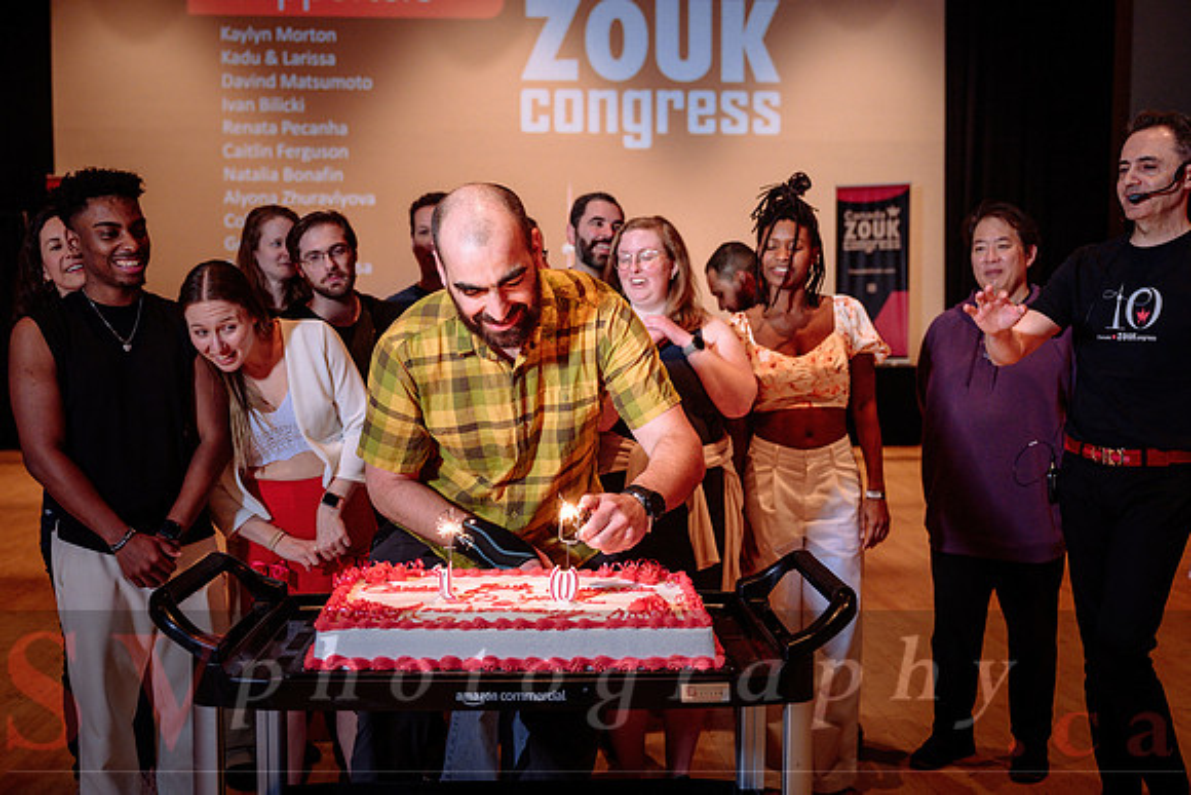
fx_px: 1278
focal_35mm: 39
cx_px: 584
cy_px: 417
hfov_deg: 50.0
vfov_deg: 34.5
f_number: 3.2
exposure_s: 1/160
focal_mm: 34.5
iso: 1600
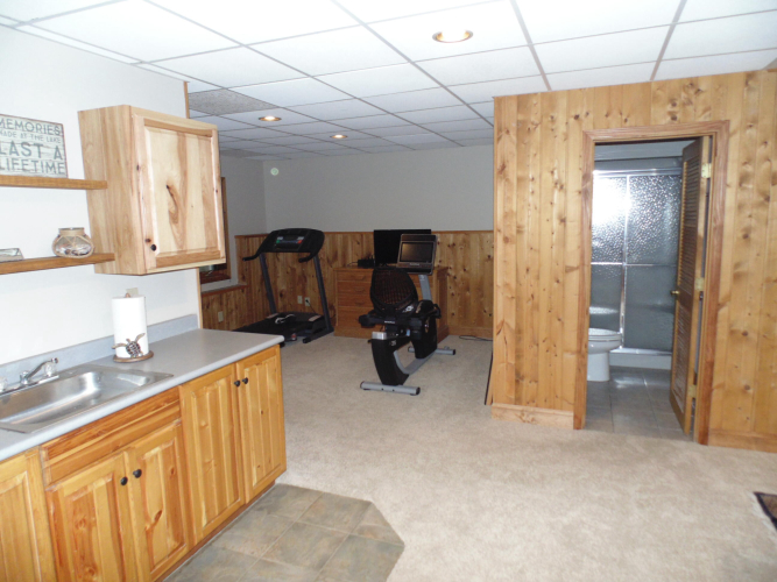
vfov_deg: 61.1
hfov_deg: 76.4
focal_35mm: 22
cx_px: 388
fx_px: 494
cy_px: 291
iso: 250
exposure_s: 1/30
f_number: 3.1
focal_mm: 4
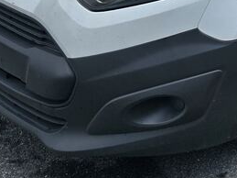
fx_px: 547
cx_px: 355
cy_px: -97
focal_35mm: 80
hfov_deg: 20.8
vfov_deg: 16.6
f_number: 1.7
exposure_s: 1/664
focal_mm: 6.3
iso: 12
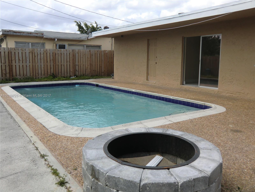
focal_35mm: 29
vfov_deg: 48.2
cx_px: 128
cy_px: 96
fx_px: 214
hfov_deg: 61.7
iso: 64
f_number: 3.5
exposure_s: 1/640
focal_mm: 5.2
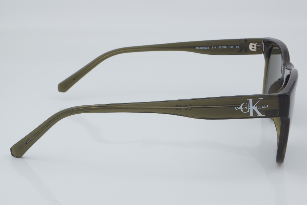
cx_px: 154
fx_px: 640
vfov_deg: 18.2
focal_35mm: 75
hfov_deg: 27.0
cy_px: 102
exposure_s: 1/4
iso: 100
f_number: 32
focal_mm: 50
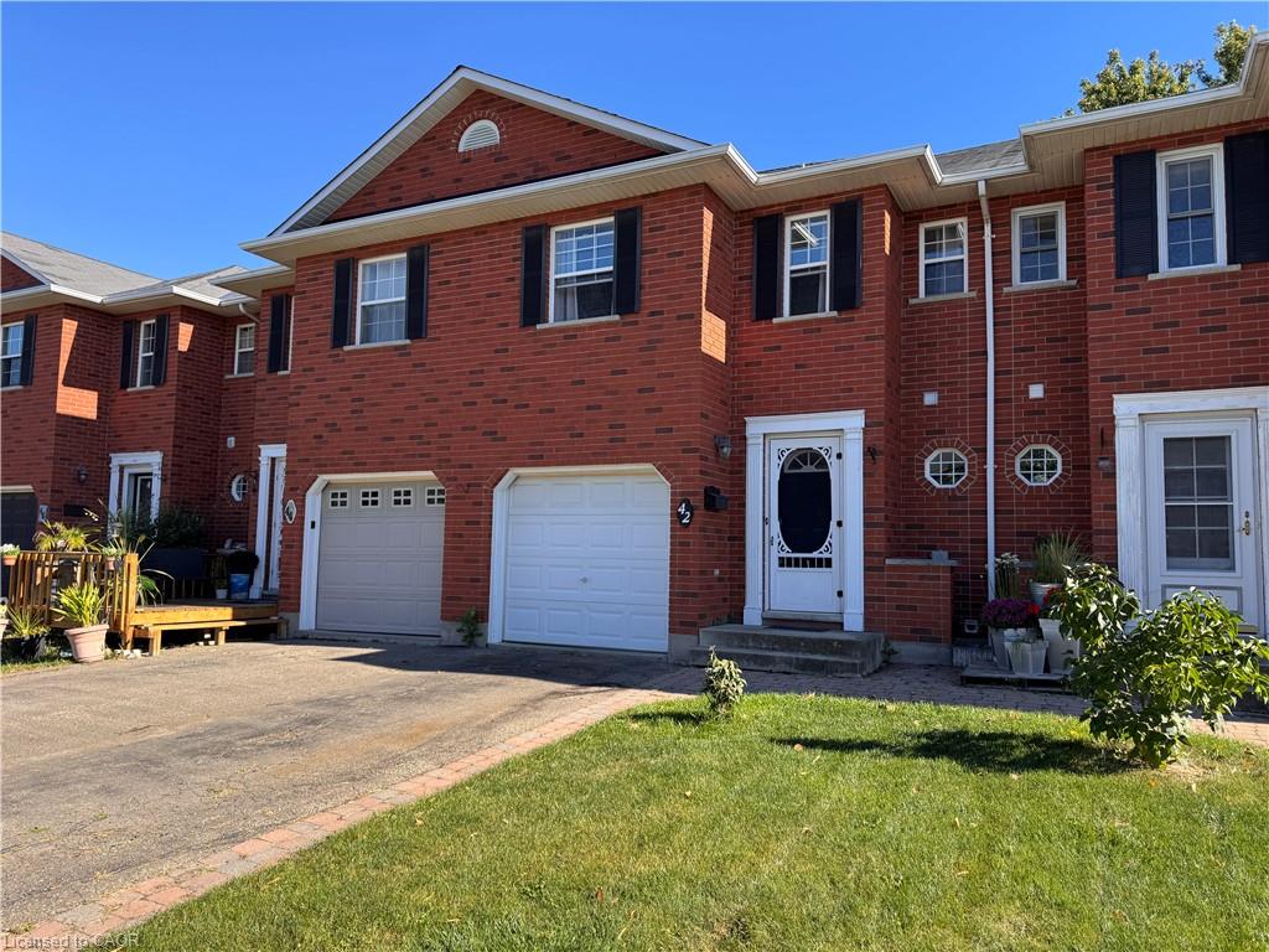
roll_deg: -1.6
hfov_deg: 71.6
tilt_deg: +4.9
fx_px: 880
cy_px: 476
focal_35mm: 24
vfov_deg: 56.8
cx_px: 634
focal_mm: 6.76
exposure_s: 1/1395
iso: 80
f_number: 1.78
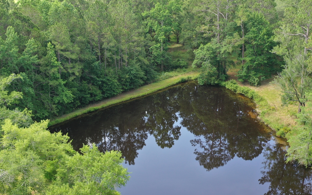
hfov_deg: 41.1
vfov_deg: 26.0
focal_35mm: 49
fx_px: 417
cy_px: 147
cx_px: 155
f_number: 2.8
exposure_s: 1/240
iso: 100
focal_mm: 10.26
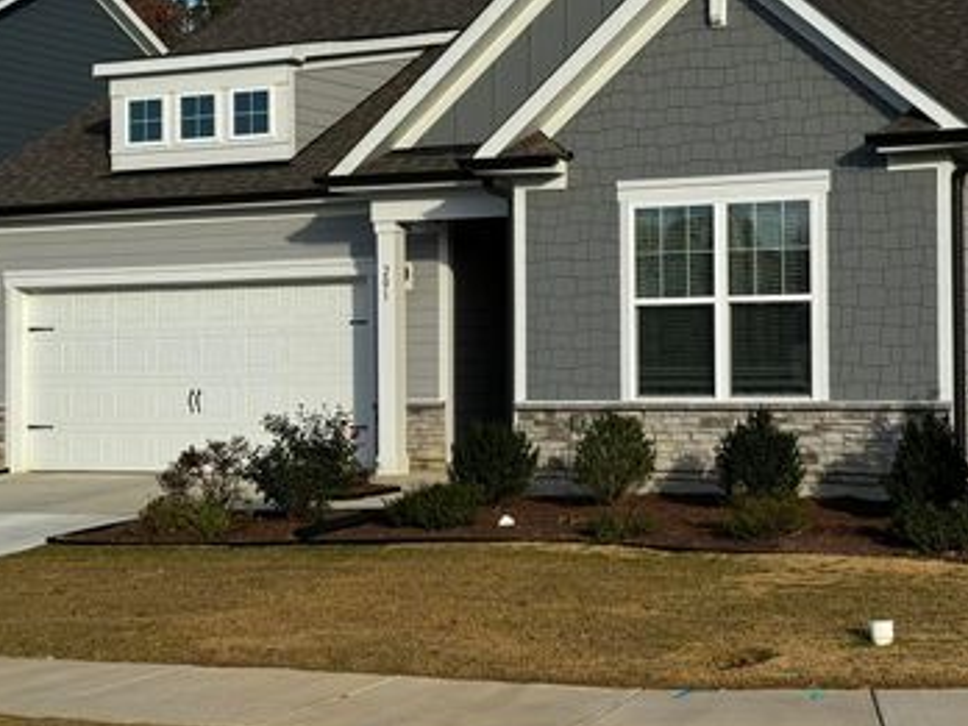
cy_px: 293
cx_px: 629
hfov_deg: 28.0
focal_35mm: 69
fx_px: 1930
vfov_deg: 21.3
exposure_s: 1/2717
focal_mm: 6.86
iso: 64
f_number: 1.78
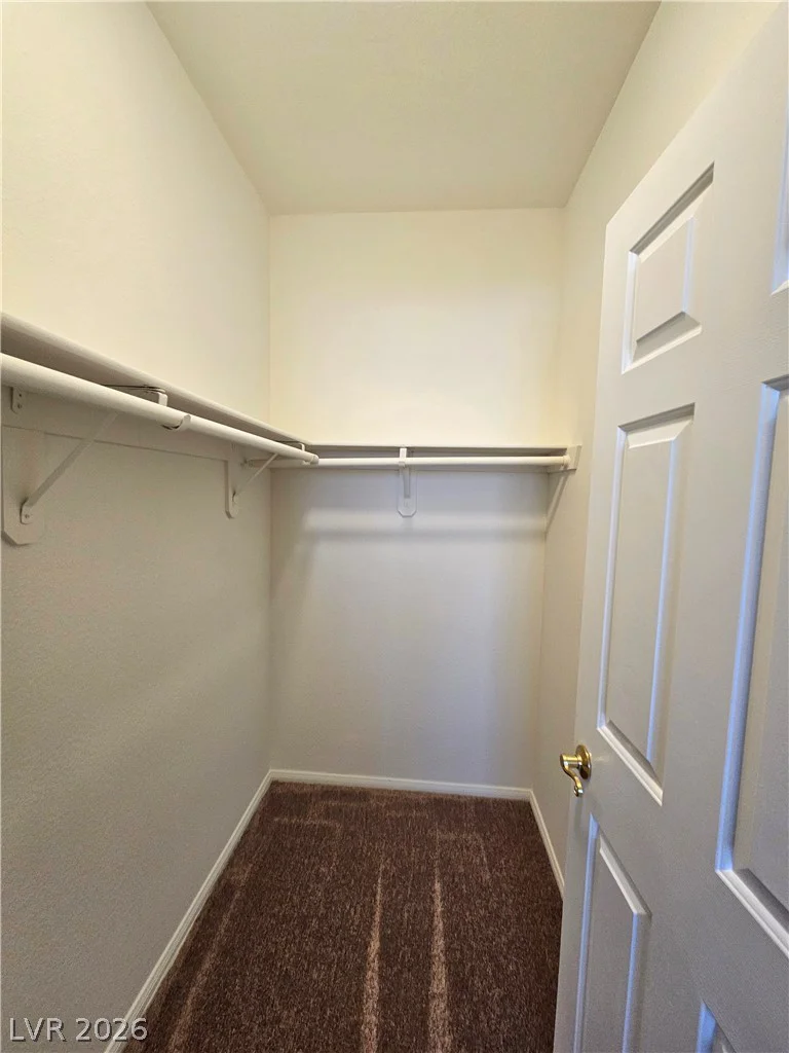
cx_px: 394
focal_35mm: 13
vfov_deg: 106.2
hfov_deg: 89.9
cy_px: 526
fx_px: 395
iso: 80
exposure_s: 1/60.2
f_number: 2.2
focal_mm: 2.2
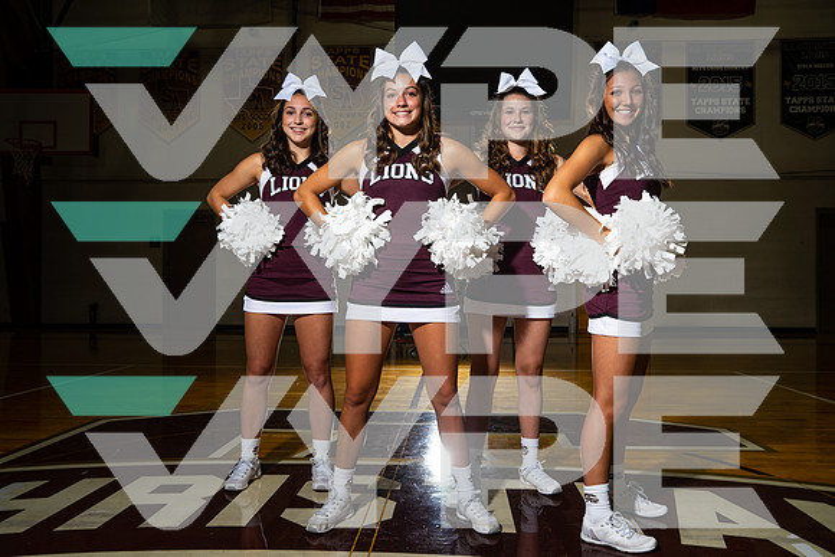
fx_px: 698
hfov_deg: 61.8
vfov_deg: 43.5
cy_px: 278
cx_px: 418
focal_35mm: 30
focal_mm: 30
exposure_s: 1/125
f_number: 8
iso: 100
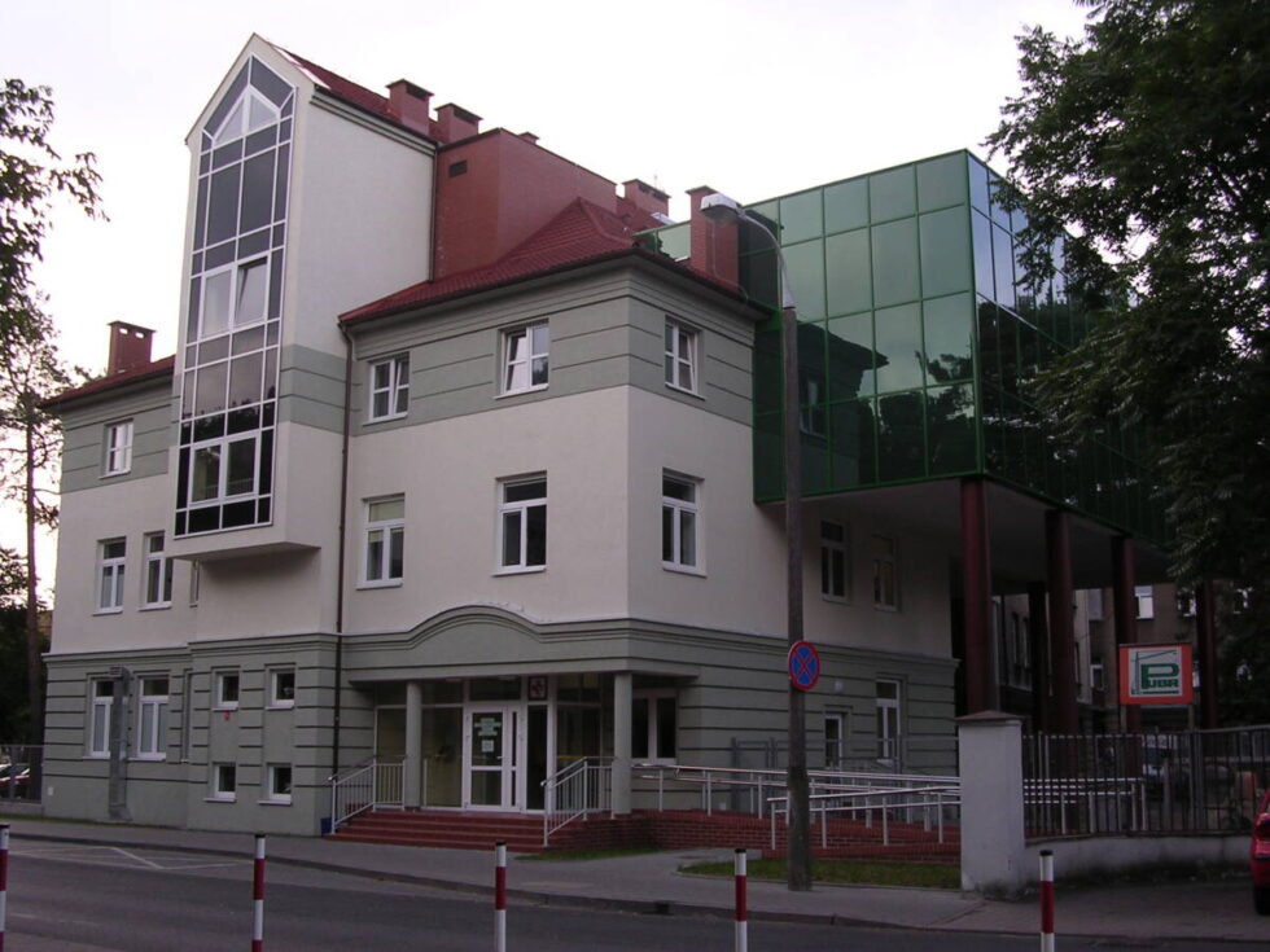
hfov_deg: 49.0
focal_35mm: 38
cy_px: 476
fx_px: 1394
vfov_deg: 37.7
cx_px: 635
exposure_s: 1/320
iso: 100
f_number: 2.8
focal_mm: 5.8
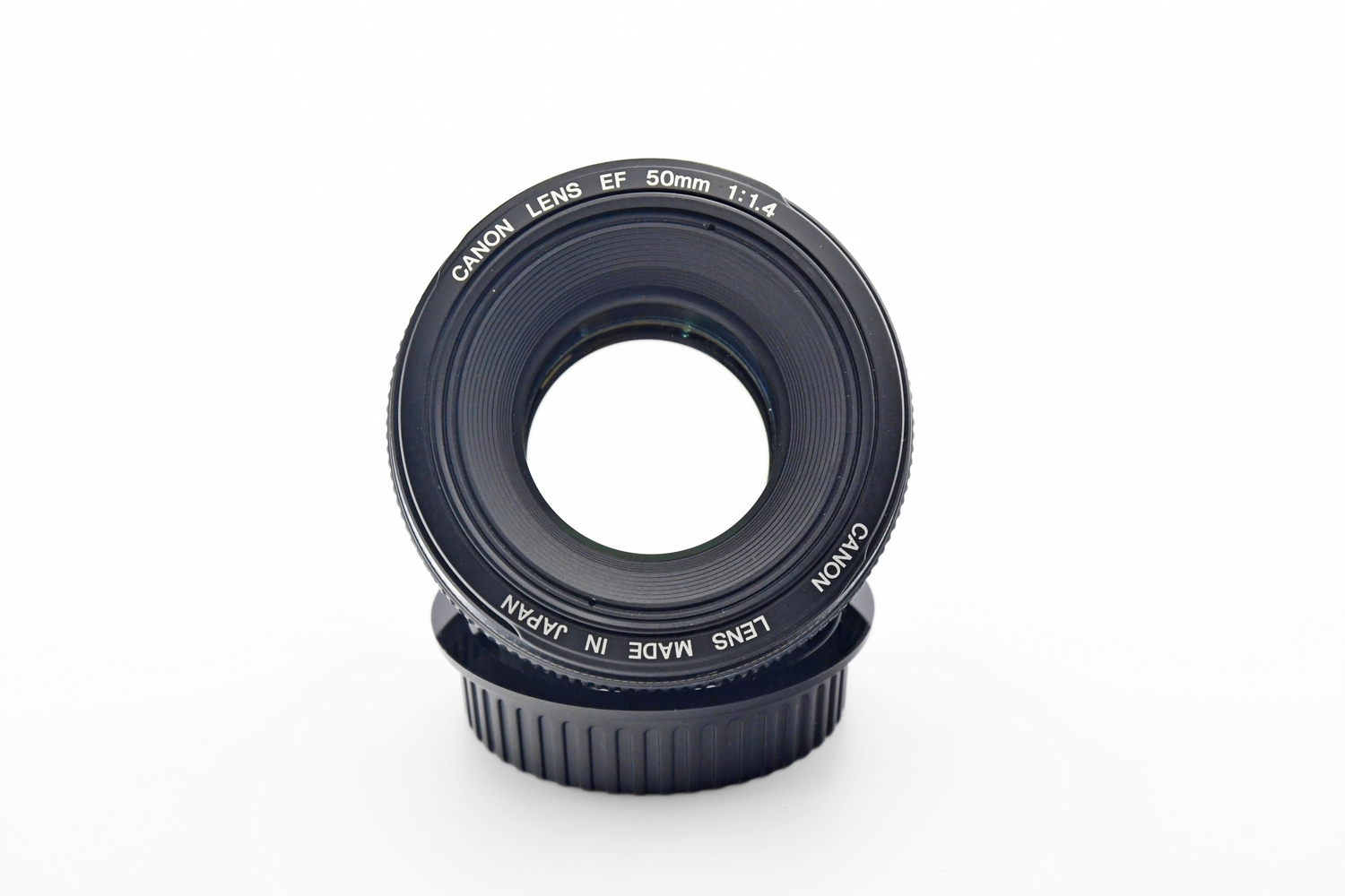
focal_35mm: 120
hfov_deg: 17.1
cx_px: 672
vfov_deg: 11.4
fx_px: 4483
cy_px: 448
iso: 1600
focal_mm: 80
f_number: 8
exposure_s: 1/160
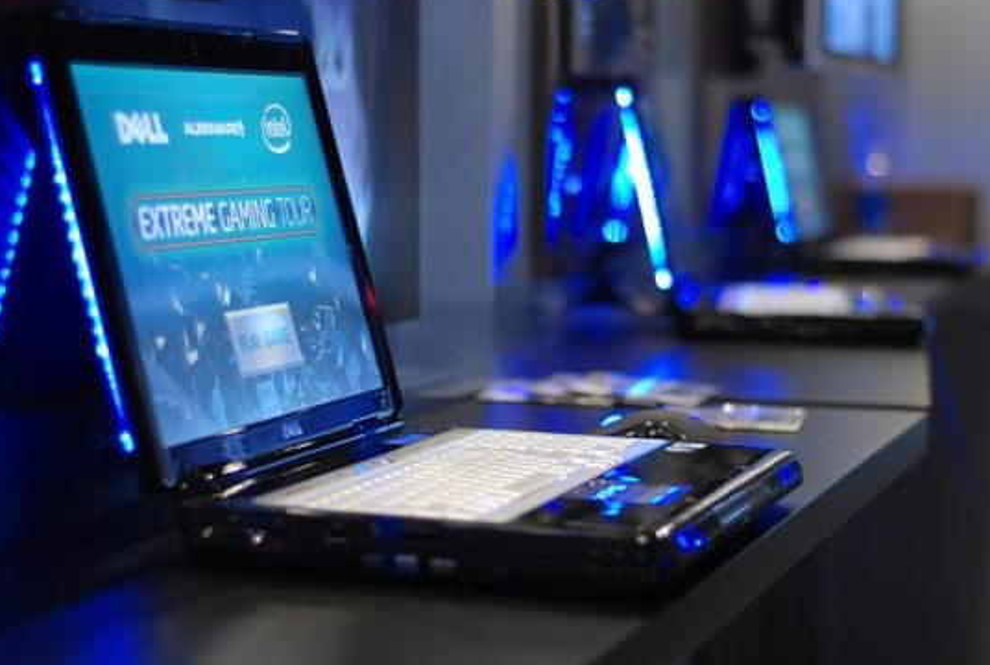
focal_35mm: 84
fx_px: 2315
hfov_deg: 24.1
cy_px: 319
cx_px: 515
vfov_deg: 16.3
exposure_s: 1/15
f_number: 2
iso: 400
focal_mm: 50
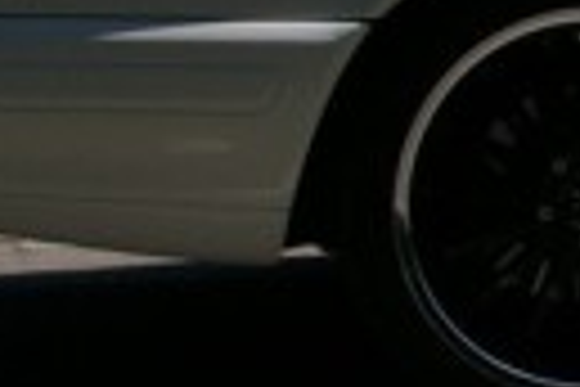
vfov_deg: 6.4
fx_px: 3449
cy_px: -88
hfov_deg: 9.1
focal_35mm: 214
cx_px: 1120
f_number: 11
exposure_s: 1/250
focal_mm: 23
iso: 200
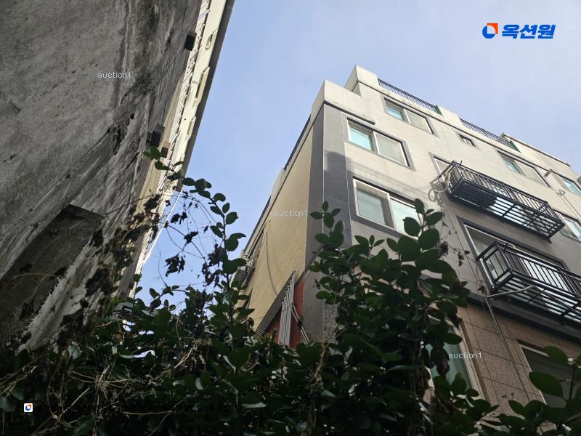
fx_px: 386
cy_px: 218
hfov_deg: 73.9
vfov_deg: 58.9
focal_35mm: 23
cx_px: 290
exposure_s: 1/418
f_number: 1.7
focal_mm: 6.3
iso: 10
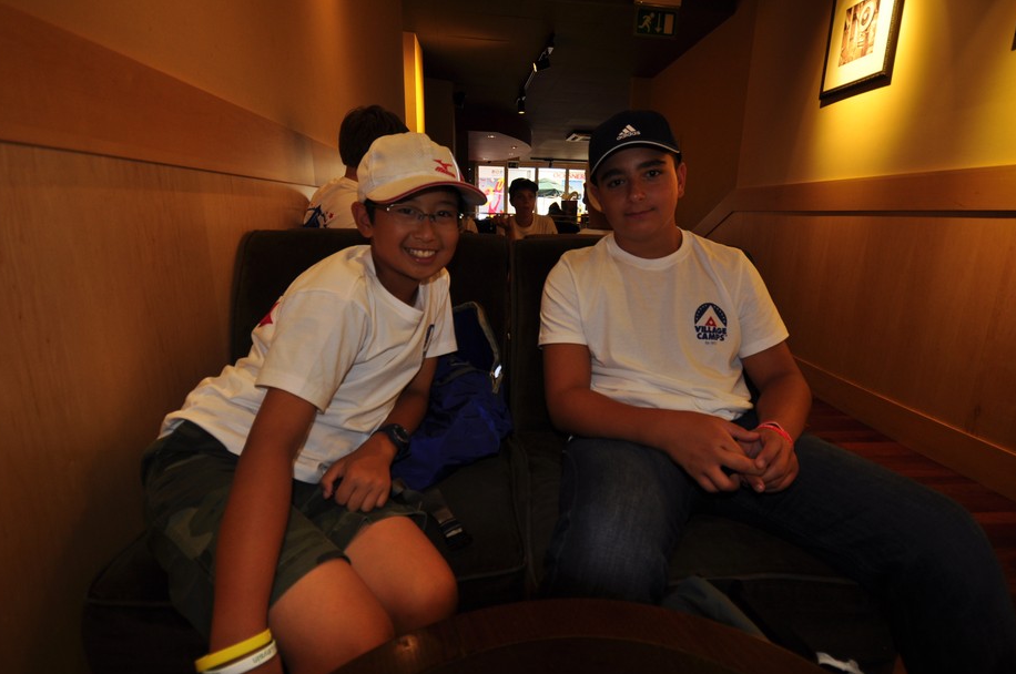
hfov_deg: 85.9
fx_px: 543
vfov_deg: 63.6
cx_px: 553
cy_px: 357
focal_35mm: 19
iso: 200
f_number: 4.2
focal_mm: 11.5
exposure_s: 1/40
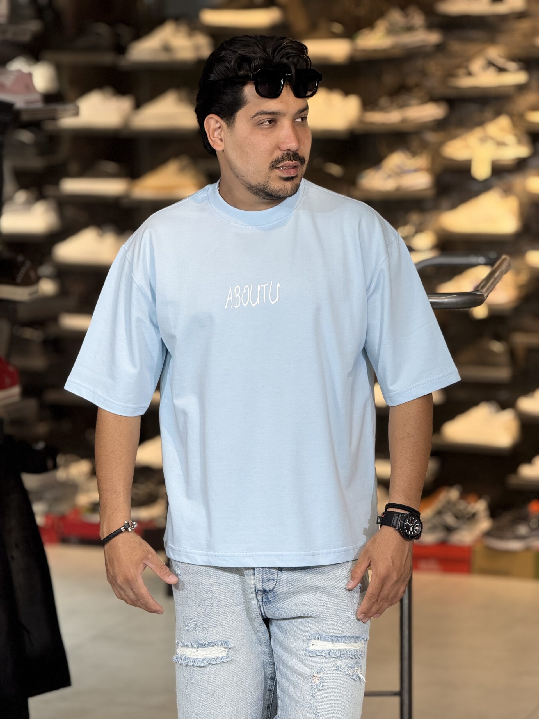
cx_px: 270
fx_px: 2491
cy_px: 360
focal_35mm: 120
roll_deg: -0.8
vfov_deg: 16.4
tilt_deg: -5.6
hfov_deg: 12.3
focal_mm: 15.66
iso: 100
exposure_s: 1/100
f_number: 2.8
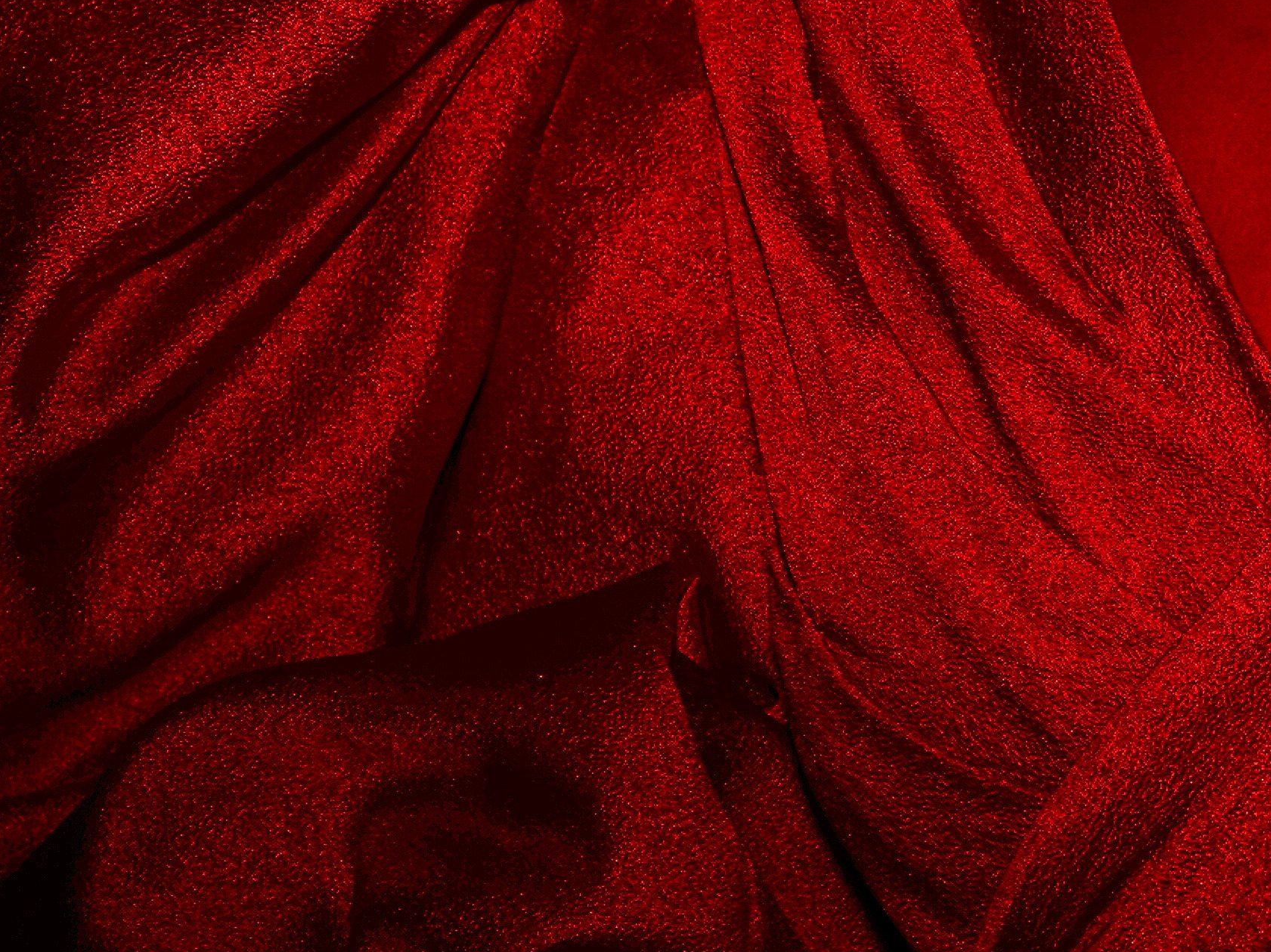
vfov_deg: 8.5
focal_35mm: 173
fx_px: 6351
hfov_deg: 11.2
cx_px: 1596
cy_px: -8
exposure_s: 1/400
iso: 50
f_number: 5.6
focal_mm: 35
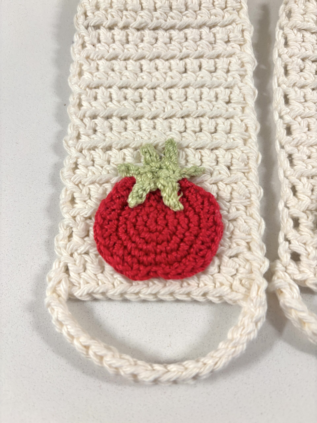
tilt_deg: -73.3
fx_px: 317
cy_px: 212
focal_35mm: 26
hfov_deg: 53.1
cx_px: 158
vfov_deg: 67.3
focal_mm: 5.96
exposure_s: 1/120
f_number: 1.6
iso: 100
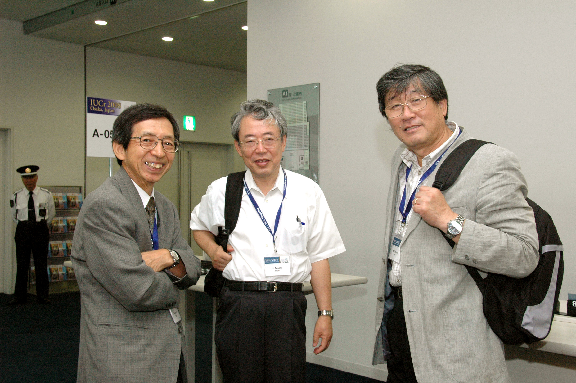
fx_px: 695
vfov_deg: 30.8
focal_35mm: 44
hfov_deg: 45.0
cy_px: 192
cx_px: 288
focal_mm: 29
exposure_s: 1/20
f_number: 7.1
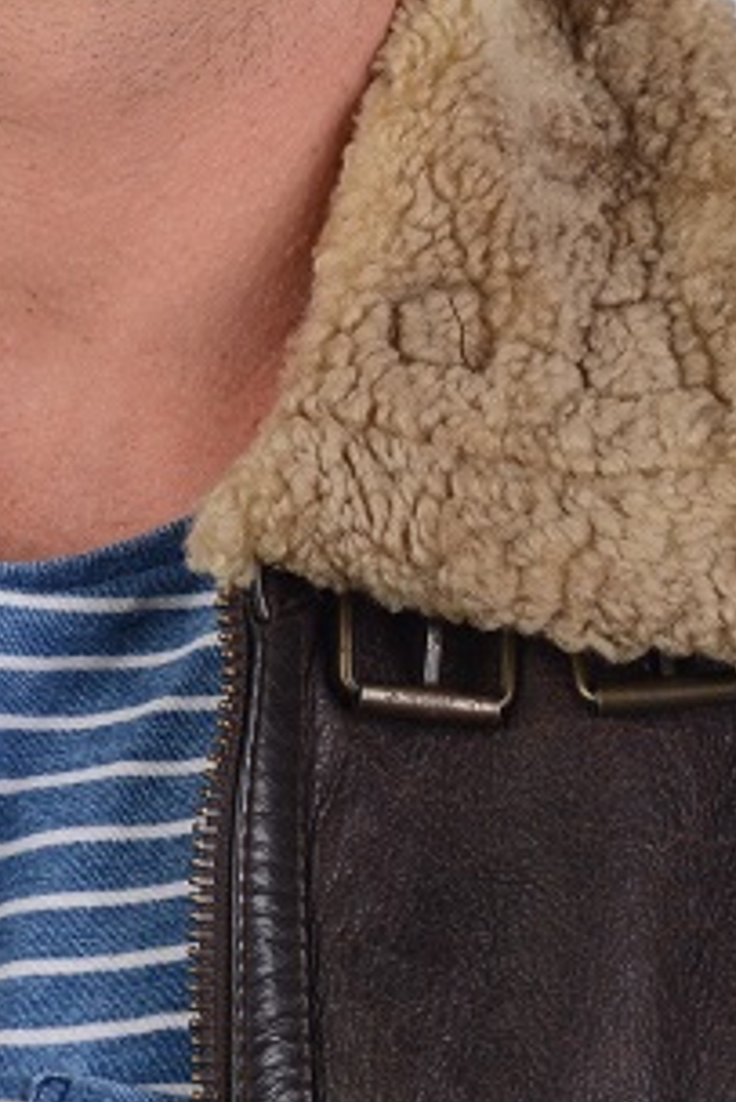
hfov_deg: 6.6
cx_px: 4
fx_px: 6340
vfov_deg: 9.8
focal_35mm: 207
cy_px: -49
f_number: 16
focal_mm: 70
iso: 200
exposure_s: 1/125
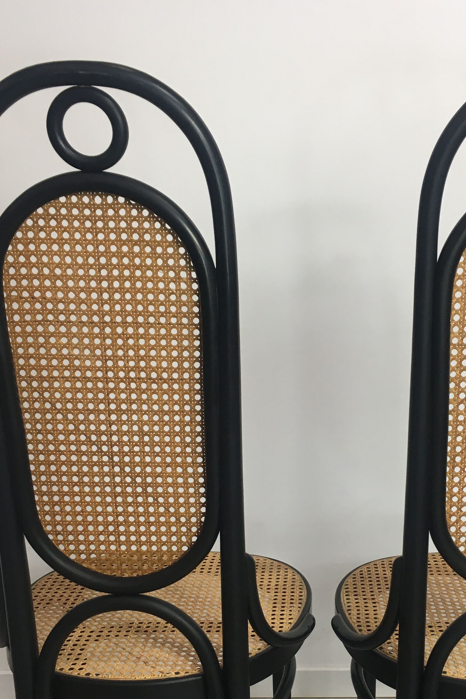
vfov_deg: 41.3
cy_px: 471
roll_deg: -0.2
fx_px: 912
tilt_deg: -15.9
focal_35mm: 47
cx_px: 328
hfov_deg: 28.4
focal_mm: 4.15
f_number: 2.2
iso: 25
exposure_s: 1/33
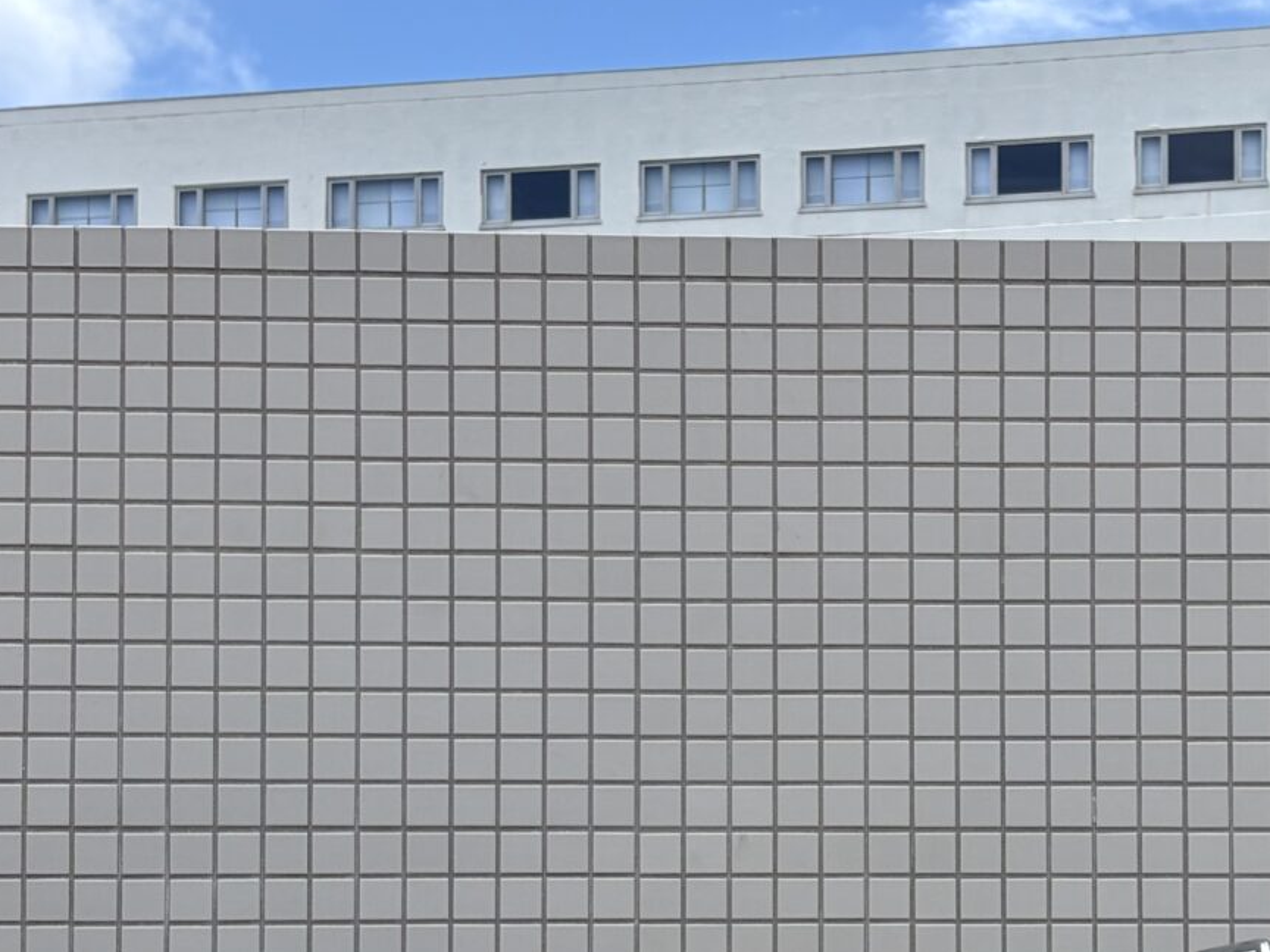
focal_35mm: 77
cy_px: 807
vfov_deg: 18.9
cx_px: 883
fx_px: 2825
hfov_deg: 25.2
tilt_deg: +3.0
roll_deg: +0.4
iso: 50
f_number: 1.6
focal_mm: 5.96
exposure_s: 1/2075
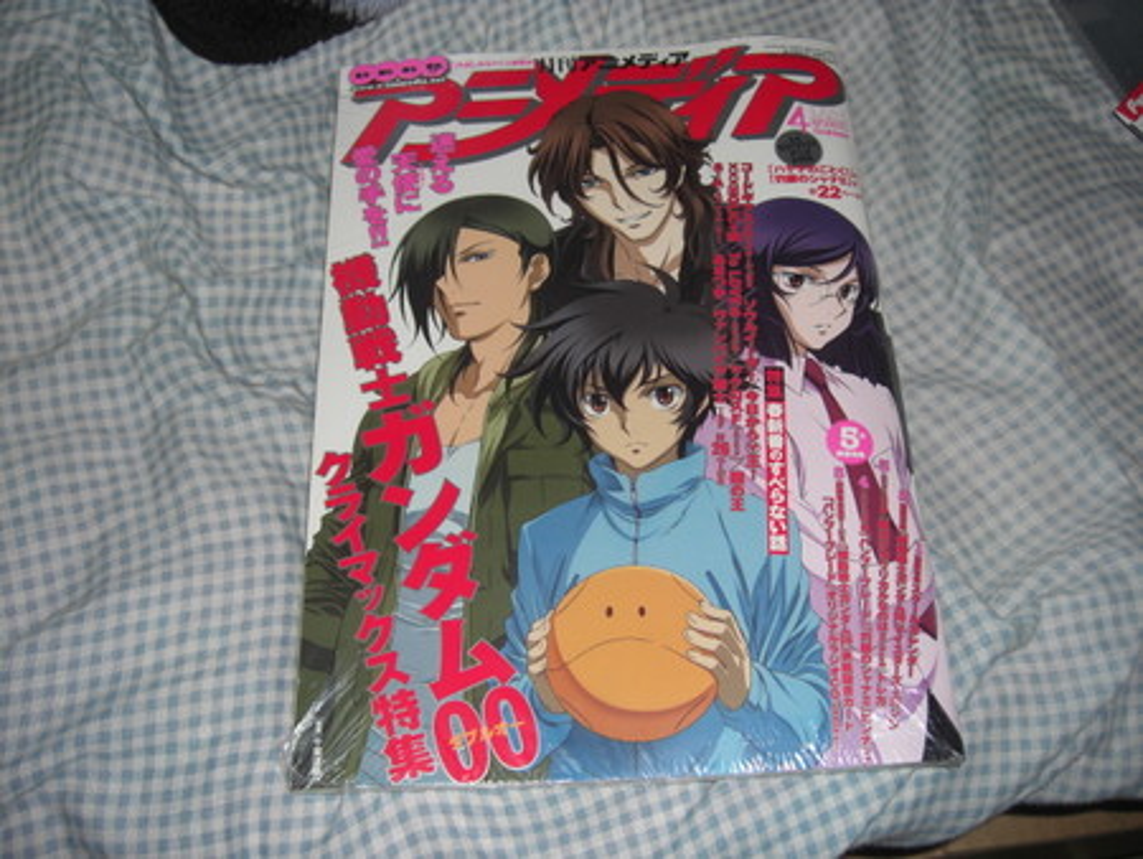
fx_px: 1255
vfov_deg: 37.8
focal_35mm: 38
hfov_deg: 49.0
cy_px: 430
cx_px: 572
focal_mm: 7.9
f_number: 2.8
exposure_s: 1/60
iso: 100
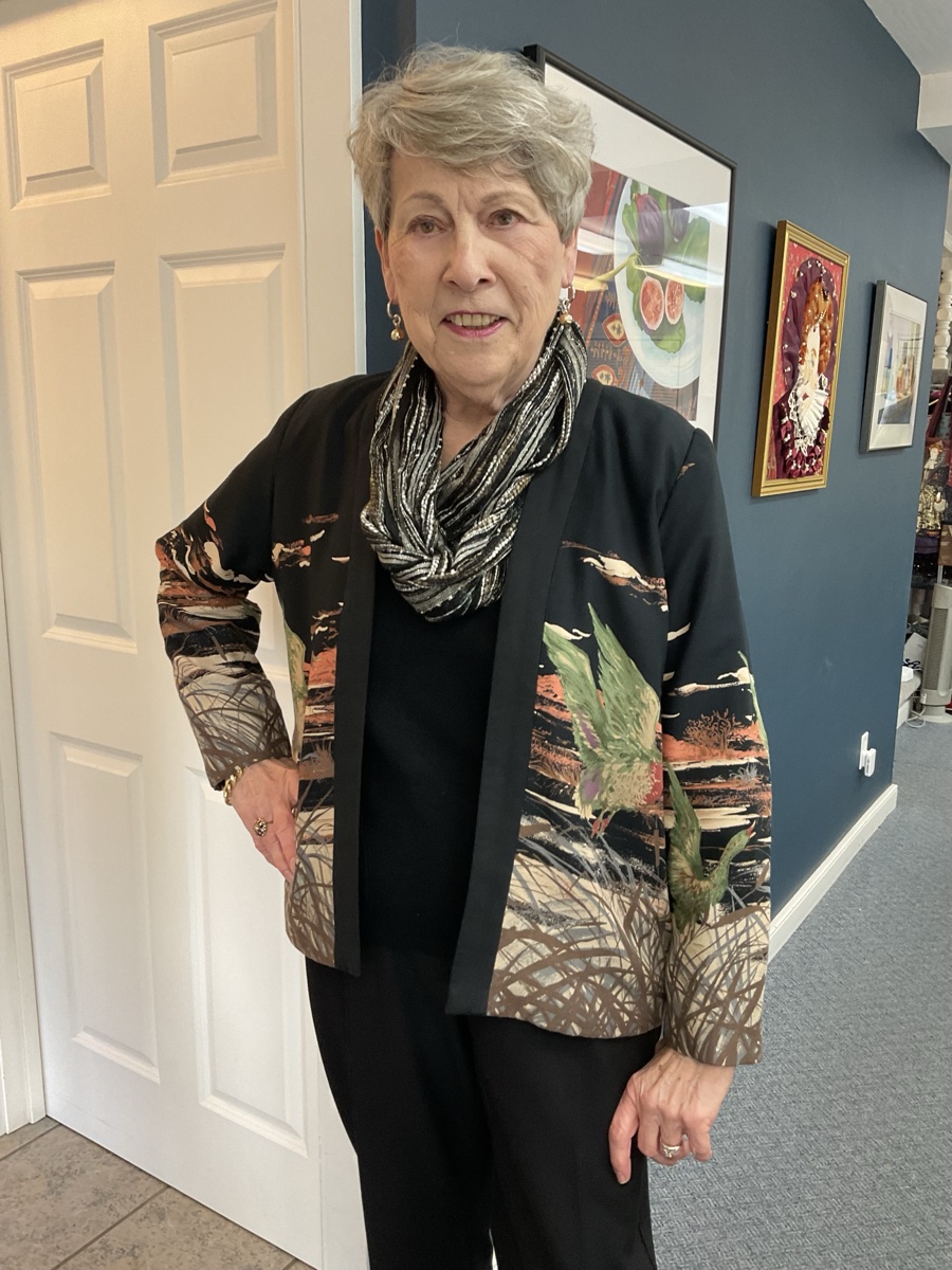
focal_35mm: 29
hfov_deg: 48.2
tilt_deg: -11.0
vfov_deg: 61.7
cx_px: 476
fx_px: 1063
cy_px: 635
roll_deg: -1.8
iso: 64
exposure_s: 1/60
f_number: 1.8
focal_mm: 3
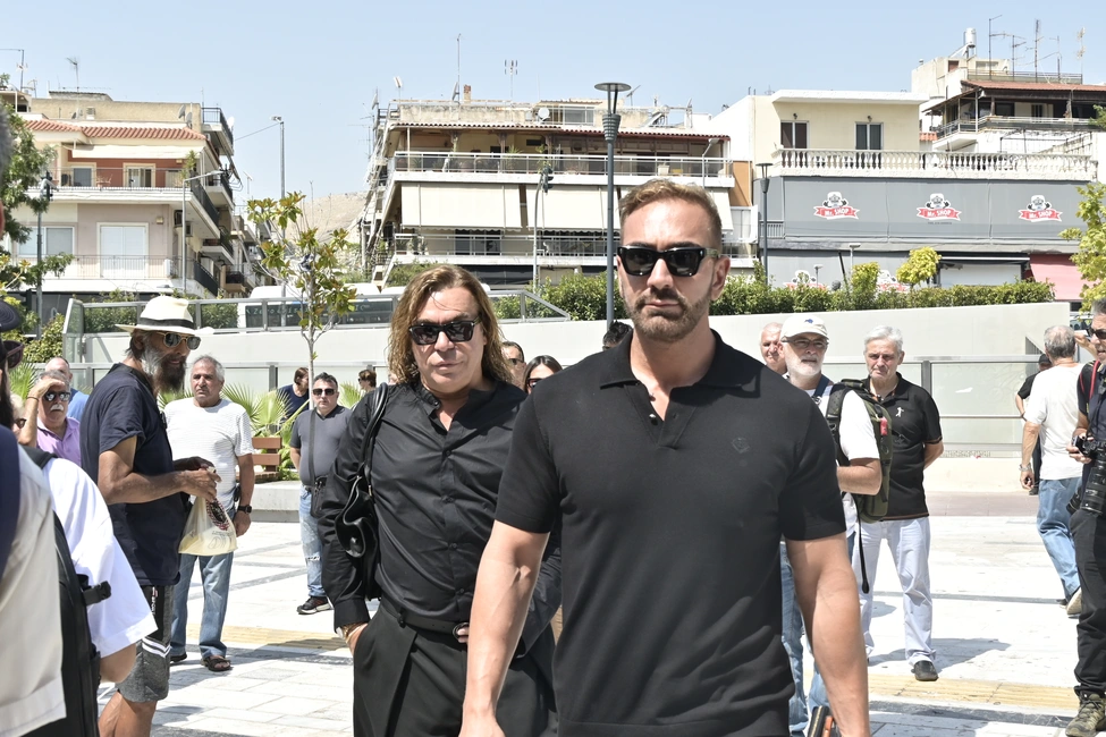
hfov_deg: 42.7
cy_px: 368
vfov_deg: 29.2
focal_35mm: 46
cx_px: 553
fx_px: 1413
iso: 250
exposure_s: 1/400
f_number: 8
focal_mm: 31
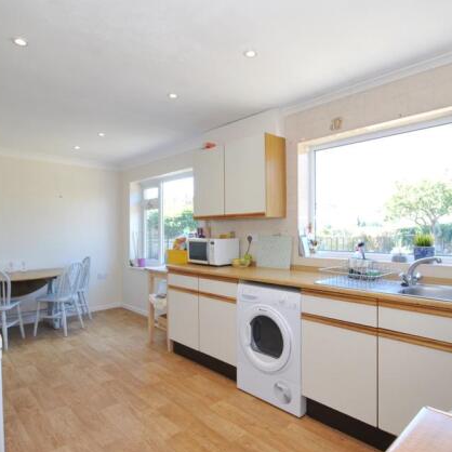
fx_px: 295
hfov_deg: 74.8
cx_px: 235
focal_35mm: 20
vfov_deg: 74.8
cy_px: 235
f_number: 6.3
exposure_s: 1/15
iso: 100
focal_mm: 10
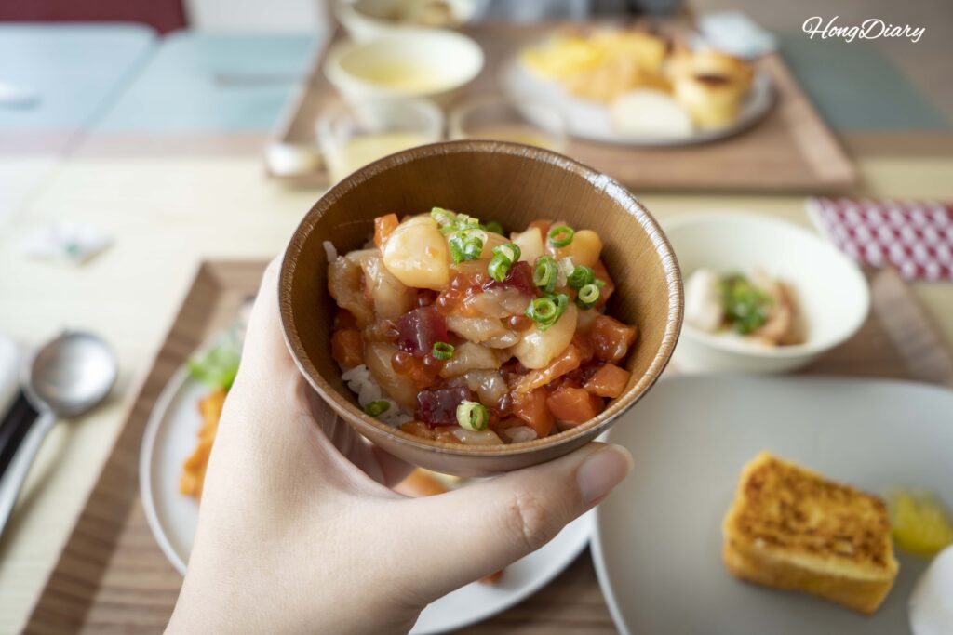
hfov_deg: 60.3
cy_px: 318
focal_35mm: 31
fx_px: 821
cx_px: 476
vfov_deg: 42.3
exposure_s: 1/60
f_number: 4.5
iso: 125
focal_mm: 31
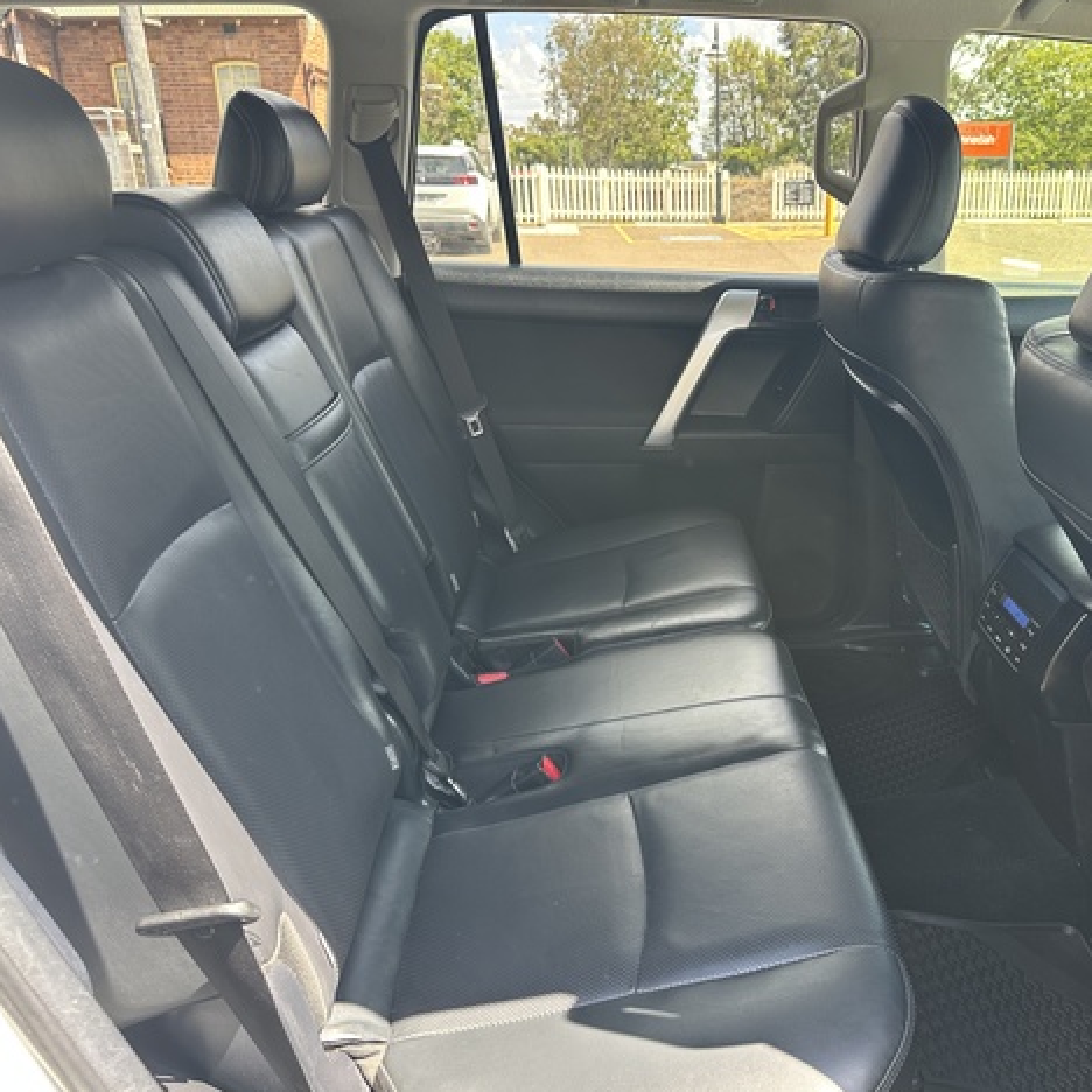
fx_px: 1035
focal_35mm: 29
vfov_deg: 55.6
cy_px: 553
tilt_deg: -17.7
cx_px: 700
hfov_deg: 54.8
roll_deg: +1.1
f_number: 1.78
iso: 100
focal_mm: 6.86
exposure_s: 1/172
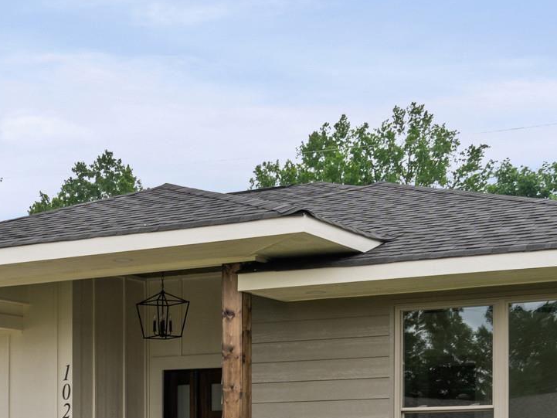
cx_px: 6
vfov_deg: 15.9
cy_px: 481
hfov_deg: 21.1
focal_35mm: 90
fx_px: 1448
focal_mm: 18
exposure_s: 1/100
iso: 250
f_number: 9
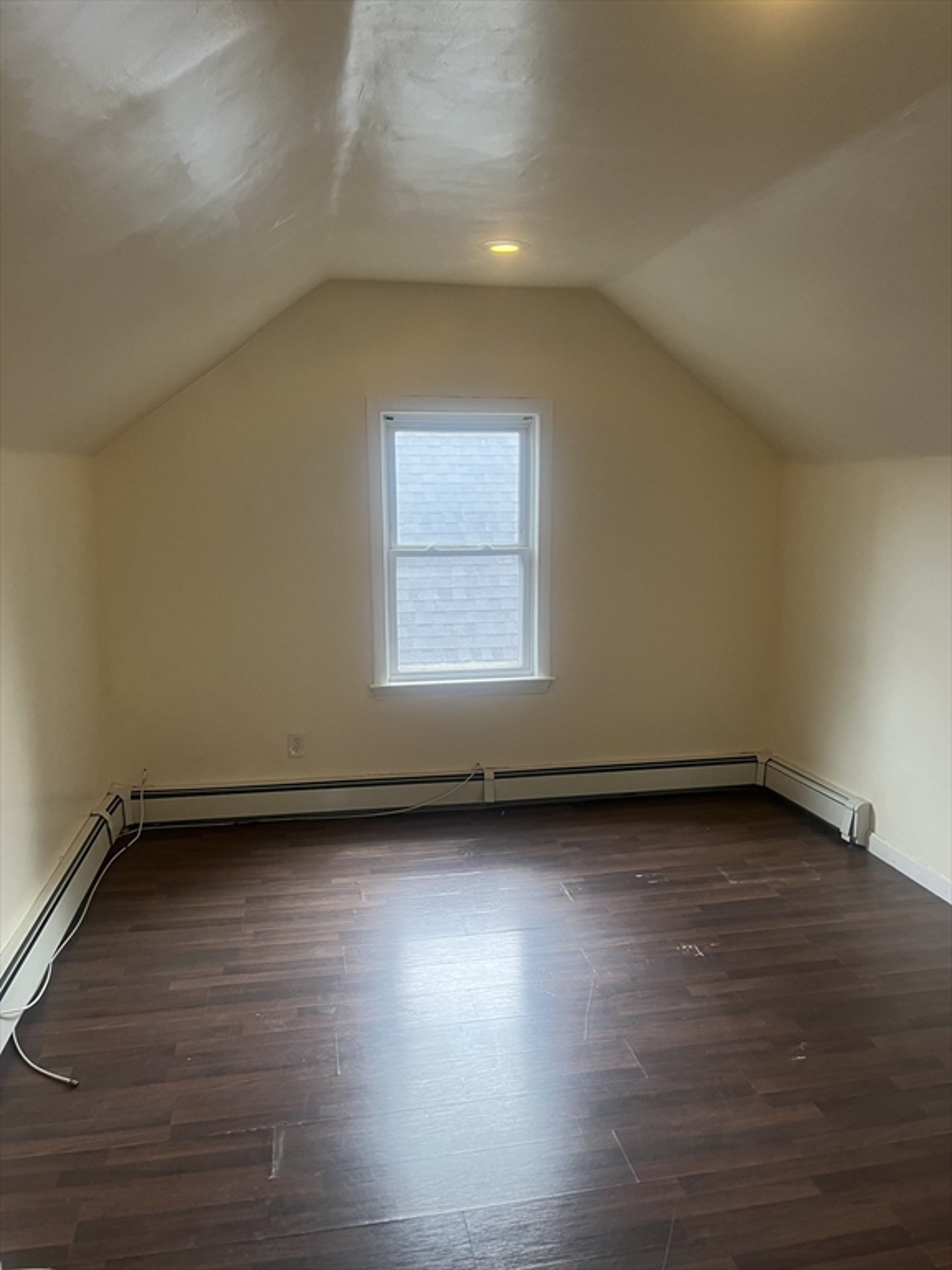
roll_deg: +0.6
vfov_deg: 67.3
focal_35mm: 26
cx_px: 476
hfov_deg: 53.1
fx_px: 953
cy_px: 635
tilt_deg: -8.6
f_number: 1.6
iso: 100
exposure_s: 1/60
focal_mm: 5.1
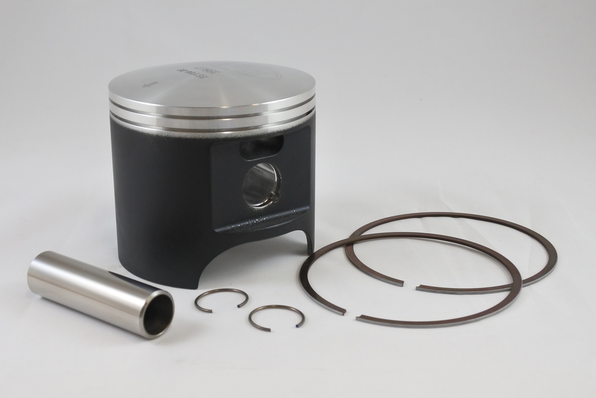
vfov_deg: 30.5
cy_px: 199
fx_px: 728
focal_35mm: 44
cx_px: 298
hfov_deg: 44.5
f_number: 4.5
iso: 400
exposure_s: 1/125
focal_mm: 16.5
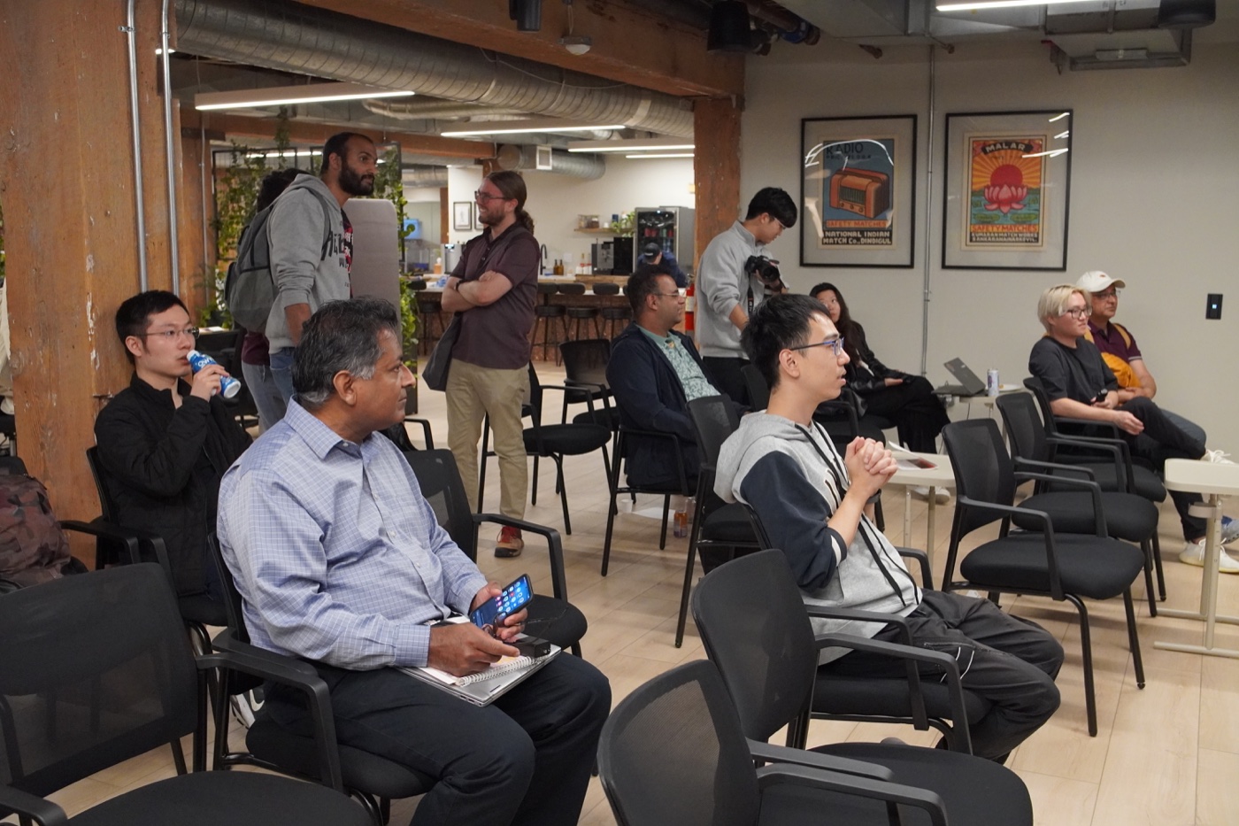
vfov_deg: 38.4
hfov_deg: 55.1
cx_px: 620
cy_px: 413
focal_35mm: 34
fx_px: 1187
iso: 4000
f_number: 4
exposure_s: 1/160
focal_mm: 23
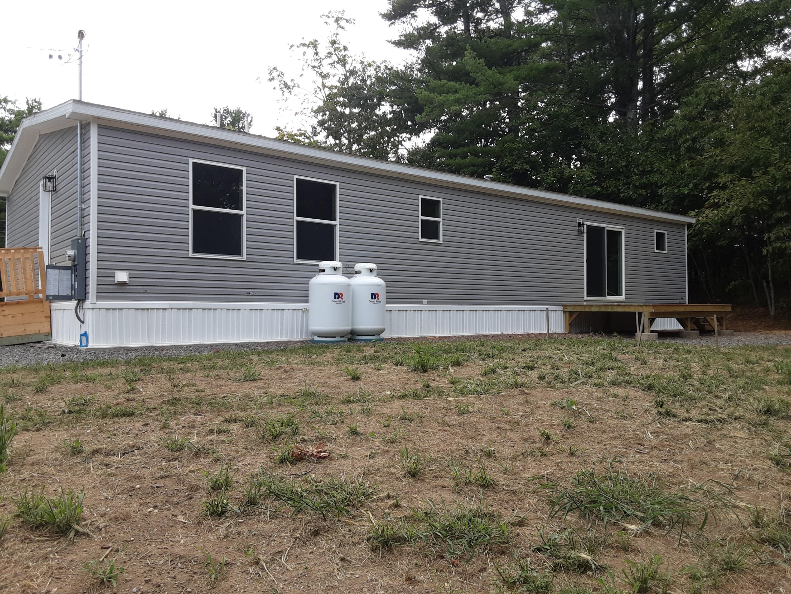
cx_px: 396
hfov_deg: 65.3
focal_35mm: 27
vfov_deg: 51.4
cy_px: 297
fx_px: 617
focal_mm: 2.91
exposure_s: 1/641
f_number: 1.9
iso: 40
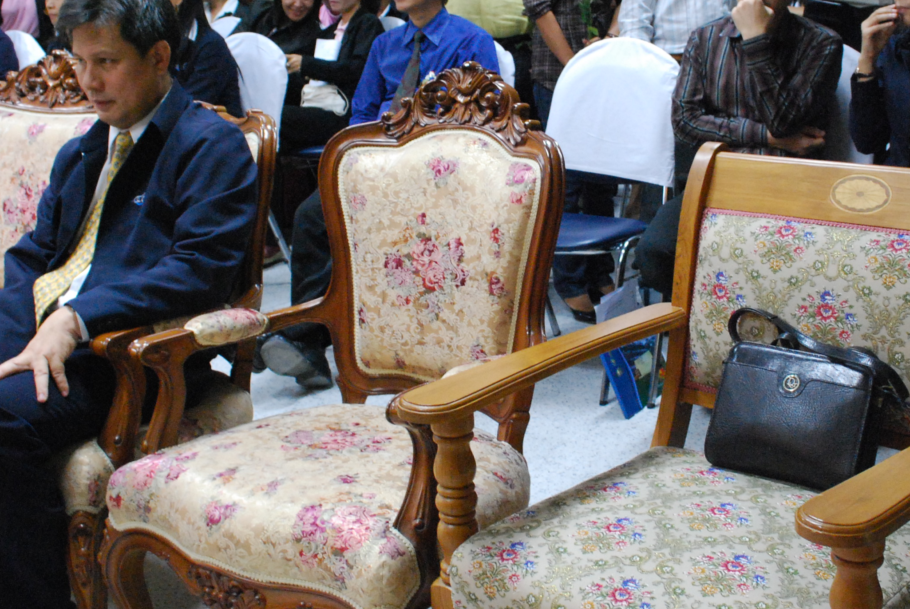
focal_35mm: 51
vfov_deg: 26.4
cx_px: 528
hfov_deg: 38.7
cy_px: 215
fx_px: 1291
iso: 1600
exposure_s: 1/25
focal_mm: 18
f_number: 5.6
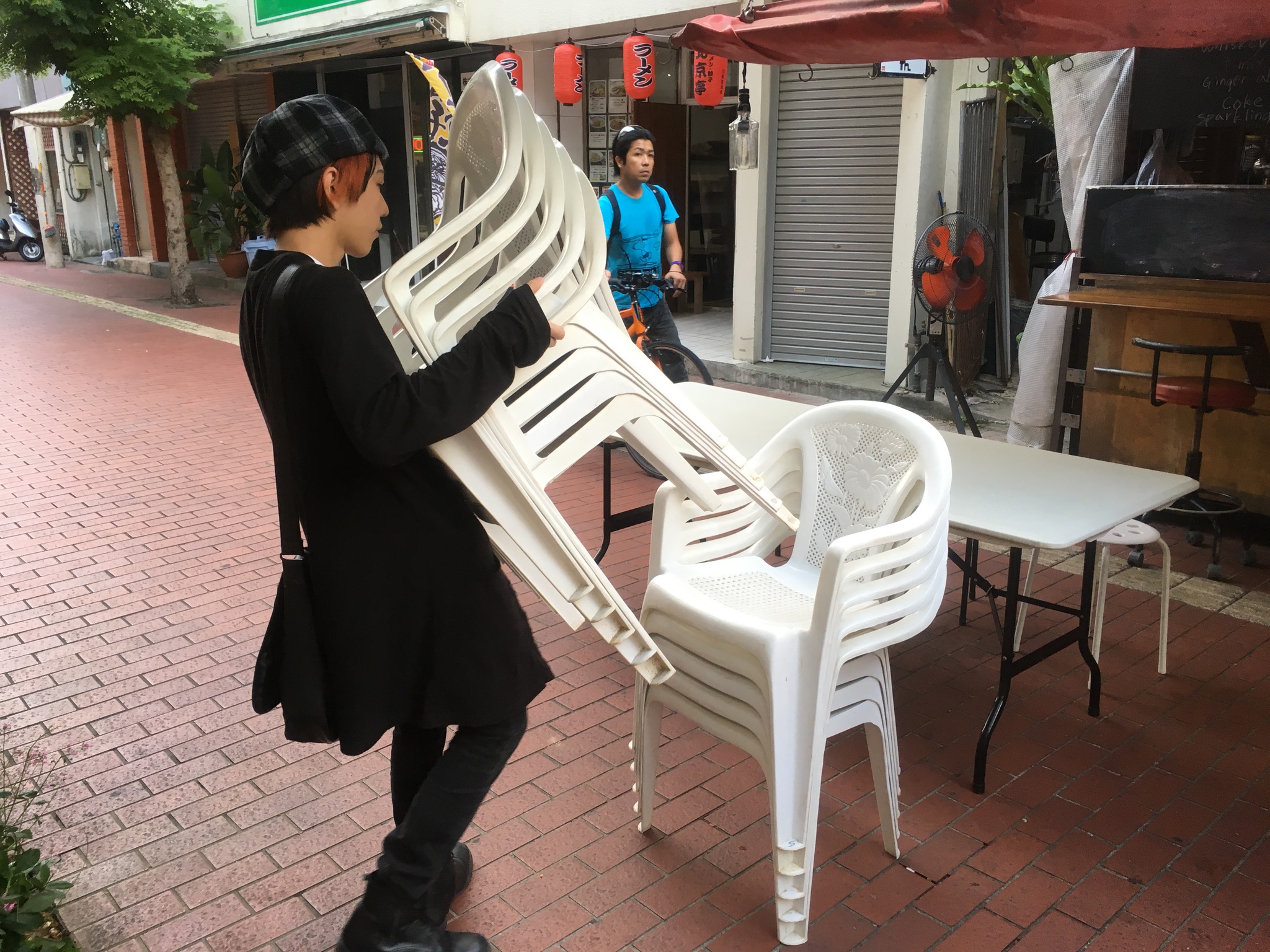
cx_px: 635
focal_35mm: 29
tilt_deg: -16.2
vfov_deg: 48.2
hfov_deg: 61.7
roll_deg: -1.2
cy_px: 476
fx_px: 1064
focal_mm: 4.15
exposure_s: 1/30
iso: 25
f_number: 2.2
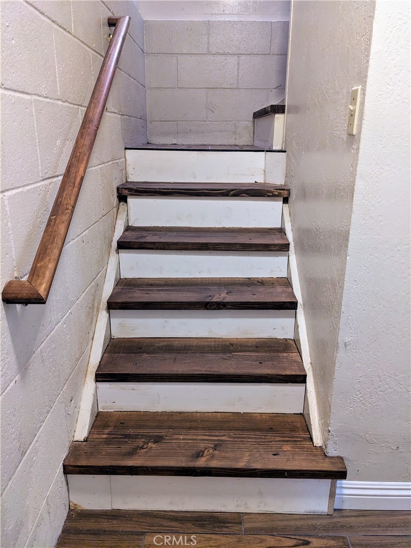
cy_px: 274
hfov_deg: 51.4
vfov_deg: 65.3
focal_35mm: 27
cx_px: 206
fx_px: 427
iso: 404
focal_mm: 4.38
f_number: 1.73
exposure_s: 1/24
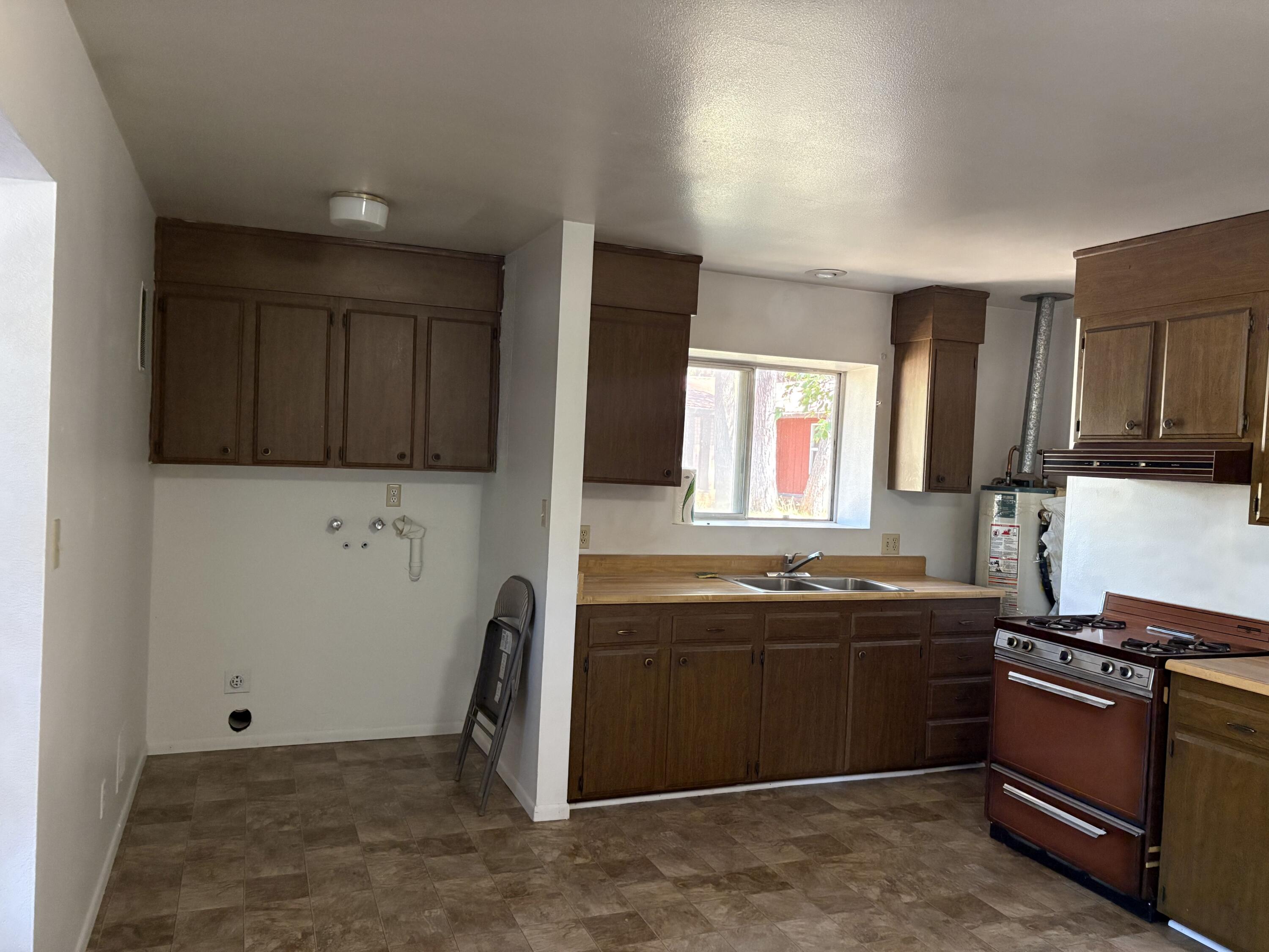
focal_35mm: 26
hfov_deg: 67.3
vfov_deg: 53.1
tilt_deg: -0.4
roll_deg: -2.4
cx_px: 634
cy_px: 476
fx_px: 953
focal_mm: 5.96
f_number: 1.6
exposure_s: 1/60
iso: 500
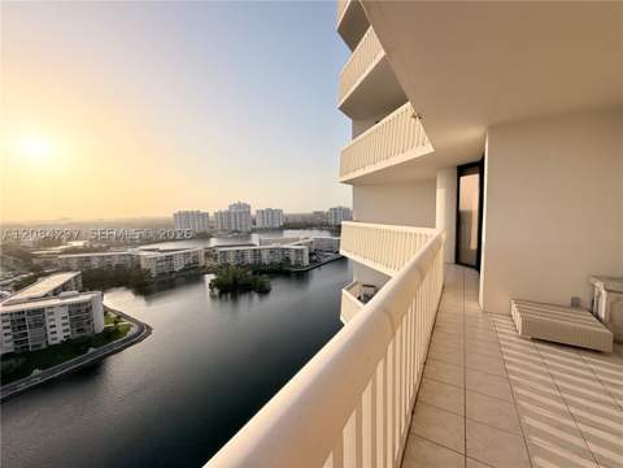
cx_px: 312
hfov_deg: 102.1
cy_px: 234
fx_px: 252
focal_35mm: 14
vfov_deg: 85.7
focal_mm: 2.22
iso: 32
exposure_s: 1/1368
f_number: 2.2
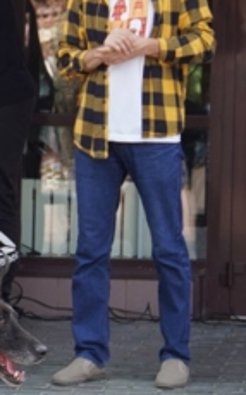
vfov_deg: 8.2
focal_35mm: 255
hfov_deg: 5.1
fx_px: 2733
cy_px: 190
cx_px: -197
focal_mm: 51
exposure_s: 1/160
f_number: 5
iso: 200
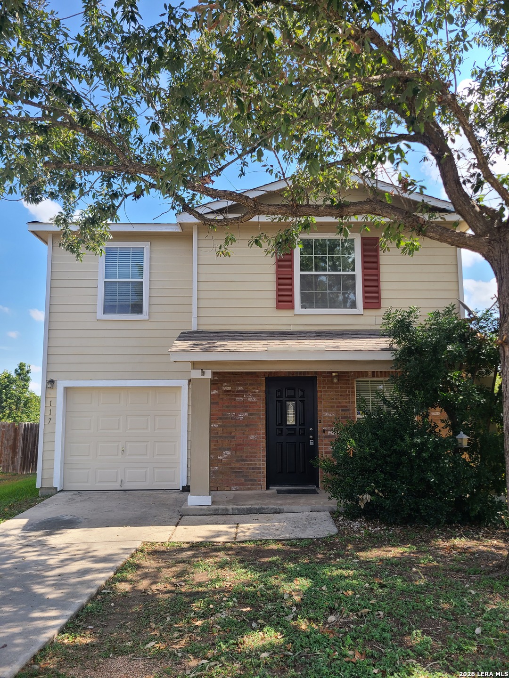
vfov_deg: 67.3
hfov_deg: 53.1
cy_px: 339
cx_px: 254
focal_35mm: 26
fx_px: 510
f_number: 1.8
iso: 40
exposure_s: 1/1073
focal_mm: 5.4
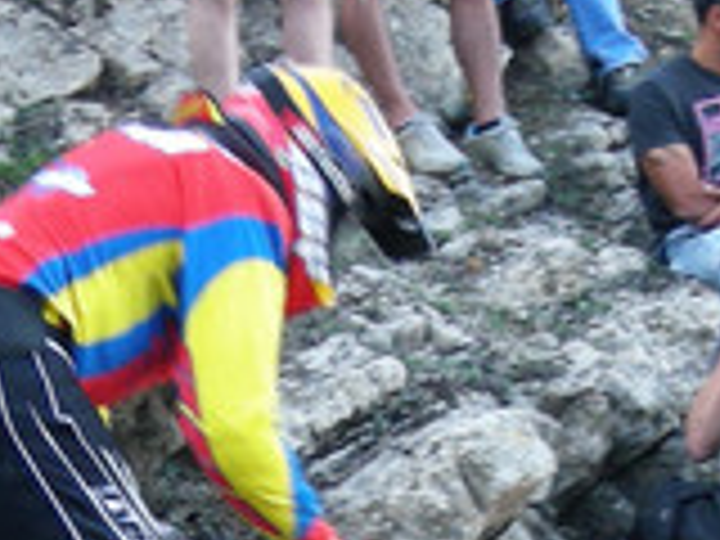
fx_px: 5075
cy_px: 724
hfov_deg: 8.1
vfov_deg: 6.0
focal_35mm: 244
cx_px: 378
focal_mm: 9.9
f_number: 3.5
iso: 69
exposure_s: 1/54.5
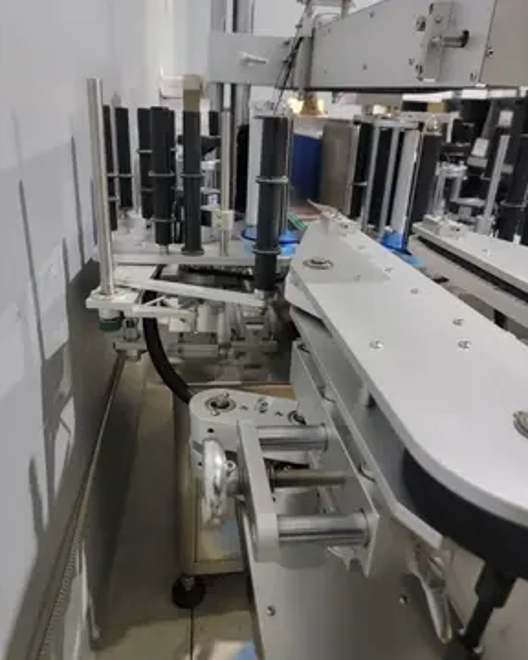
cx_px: 262
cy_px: 330
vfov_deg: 66.0
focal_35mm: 26
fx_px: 508
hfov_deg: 54.9
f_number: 1.8
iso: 500
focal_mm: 6.7
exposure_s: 1/40
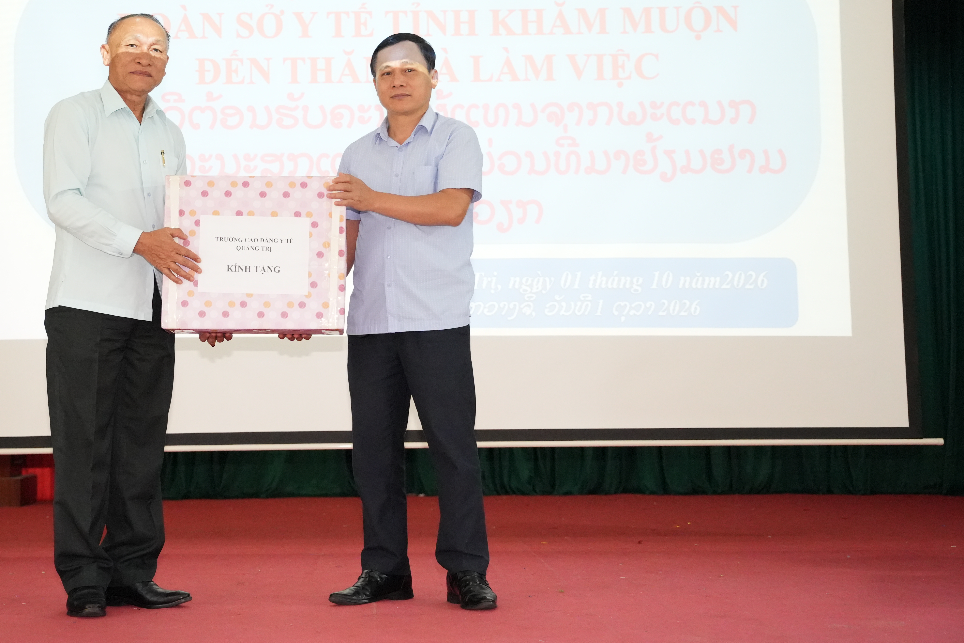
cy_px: 232
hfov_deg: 30.3
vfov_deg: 20.5
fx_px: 1771
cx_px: 348
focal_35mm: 66
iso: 8000
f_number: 2.8
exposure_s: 1/800
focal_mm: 46.1
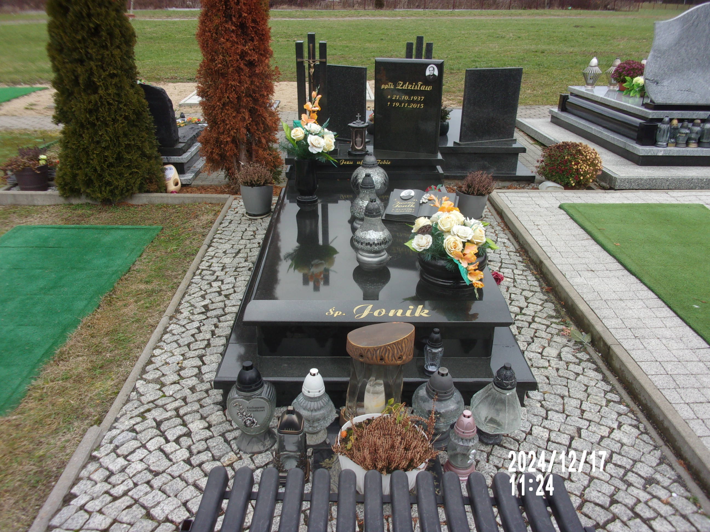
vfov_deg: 49.7
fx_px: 574
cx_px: 355
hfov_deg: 63.4
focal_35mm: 28
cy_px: 266
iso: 80
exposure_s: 1/56
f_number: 3.9
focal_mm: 5.1
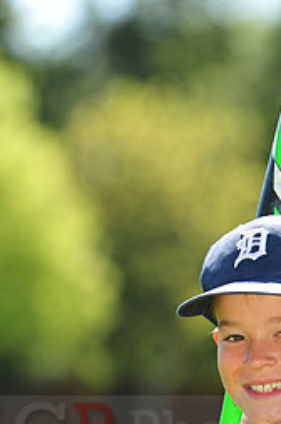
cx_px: 251
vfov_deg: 4.5
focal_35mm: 459
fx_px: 5388
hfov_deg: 3.0
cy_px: 419
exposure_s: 1/640
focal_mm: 200
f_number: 5
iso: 320
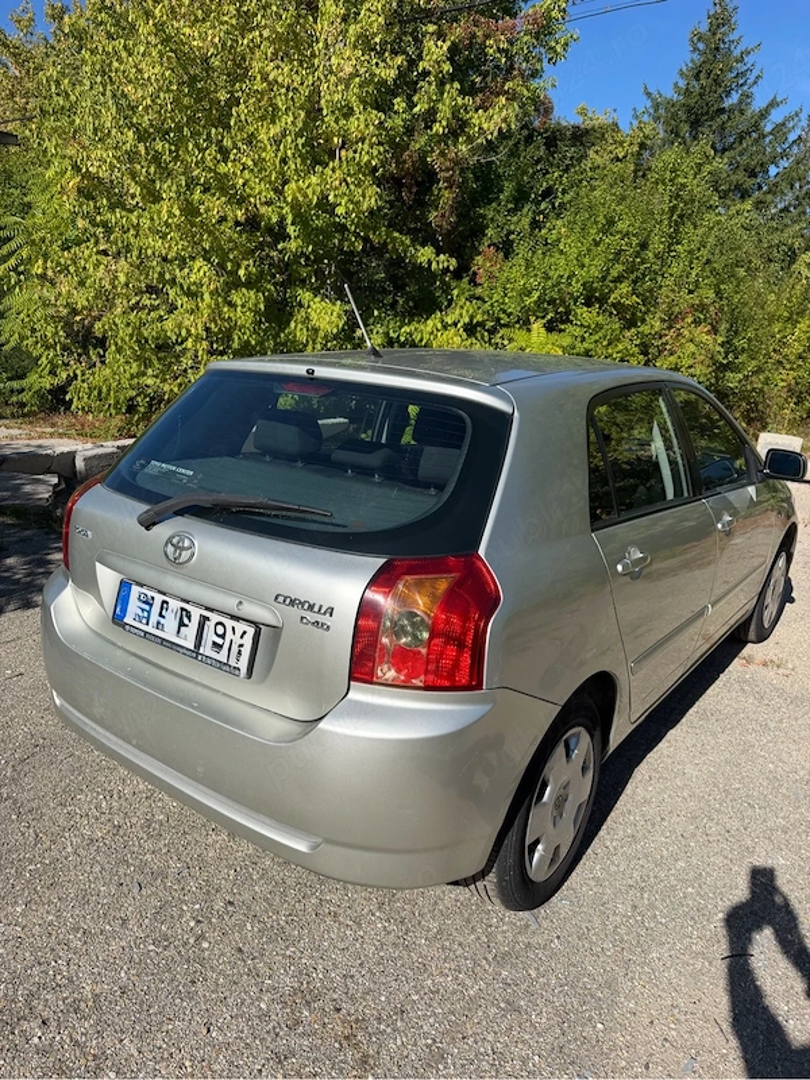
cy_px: 540
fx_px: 749
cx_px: 405
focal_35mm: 24
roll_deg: -2.2
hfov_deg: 56.8
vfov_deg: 71.6
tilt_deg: -15.5
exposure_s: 1/6173
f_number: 1.78
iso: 100
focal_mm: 6.76
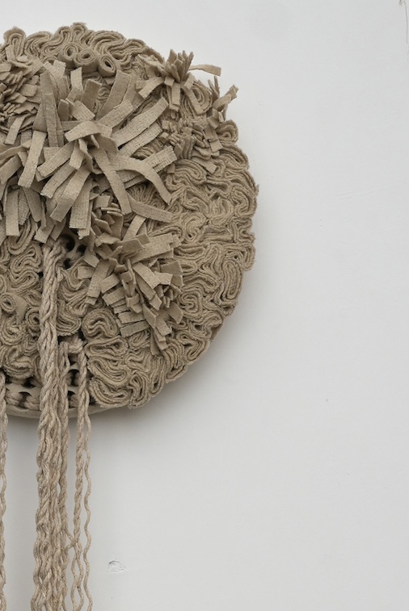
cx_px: 39
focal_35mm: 113
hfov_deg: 12.0
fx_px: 1924
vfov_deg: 17.7
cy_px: 596
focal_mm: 40.4
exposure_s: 1/100
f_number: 4
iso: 320
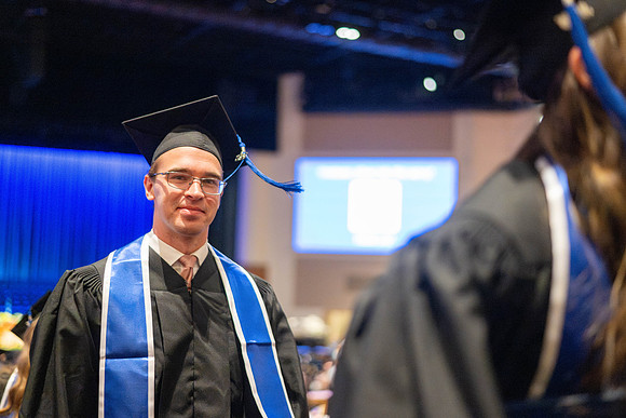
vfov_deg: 27.0
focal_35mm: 50
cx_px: 313
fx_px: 870
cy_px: 209
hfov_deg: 39.6
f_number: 1.8
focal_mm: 50
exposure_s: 1/200
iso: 10000
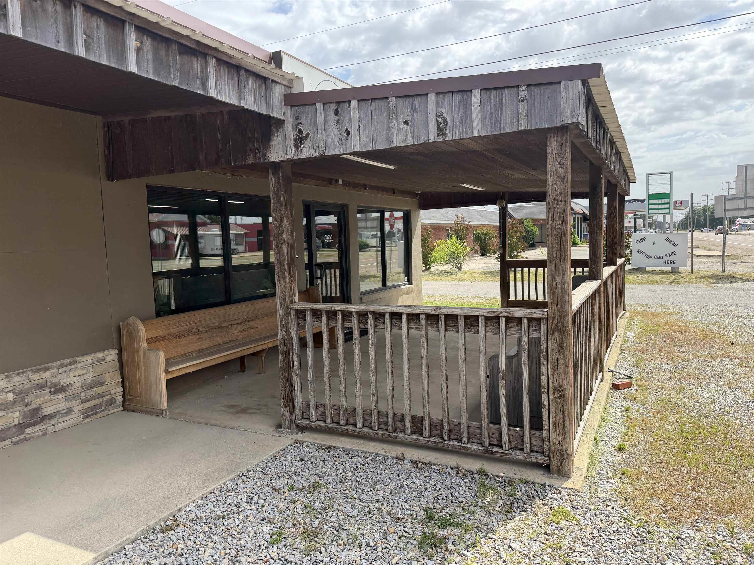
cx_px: 377
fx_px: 523
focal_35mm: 24
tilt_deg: -3.5
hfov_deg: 71.6
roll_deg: +4.3
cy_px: 282
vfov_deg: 56.8
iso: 100
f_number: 1.78
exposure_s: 1/2703
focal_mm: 6.76
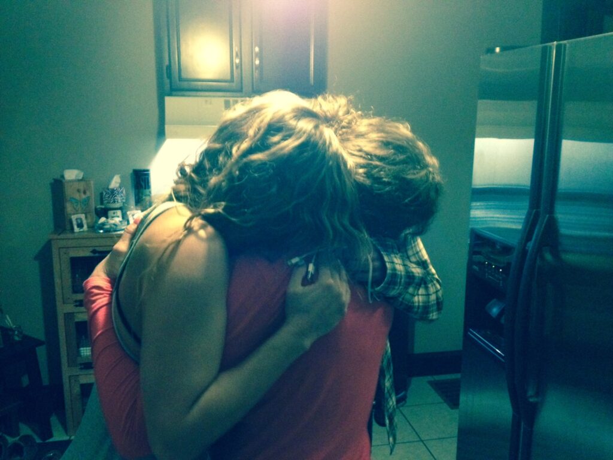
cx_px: 306
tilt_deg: -14.4
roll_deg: -0.2
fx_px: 620
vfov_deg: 40.7
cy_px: 230
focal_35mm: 35
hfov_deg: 52.6
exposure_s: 1/15
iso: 640
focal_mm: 4.28
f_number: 2.4
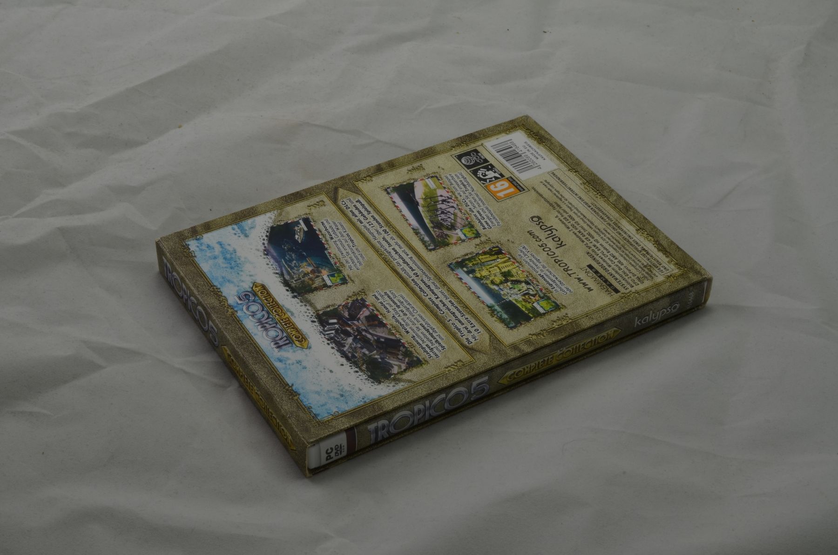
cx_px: 419
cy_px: 278
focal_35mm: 60
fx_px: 1394
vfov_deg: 22.5
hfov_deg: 33.5
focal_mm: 40
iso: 100
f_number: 20
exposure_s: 1/4
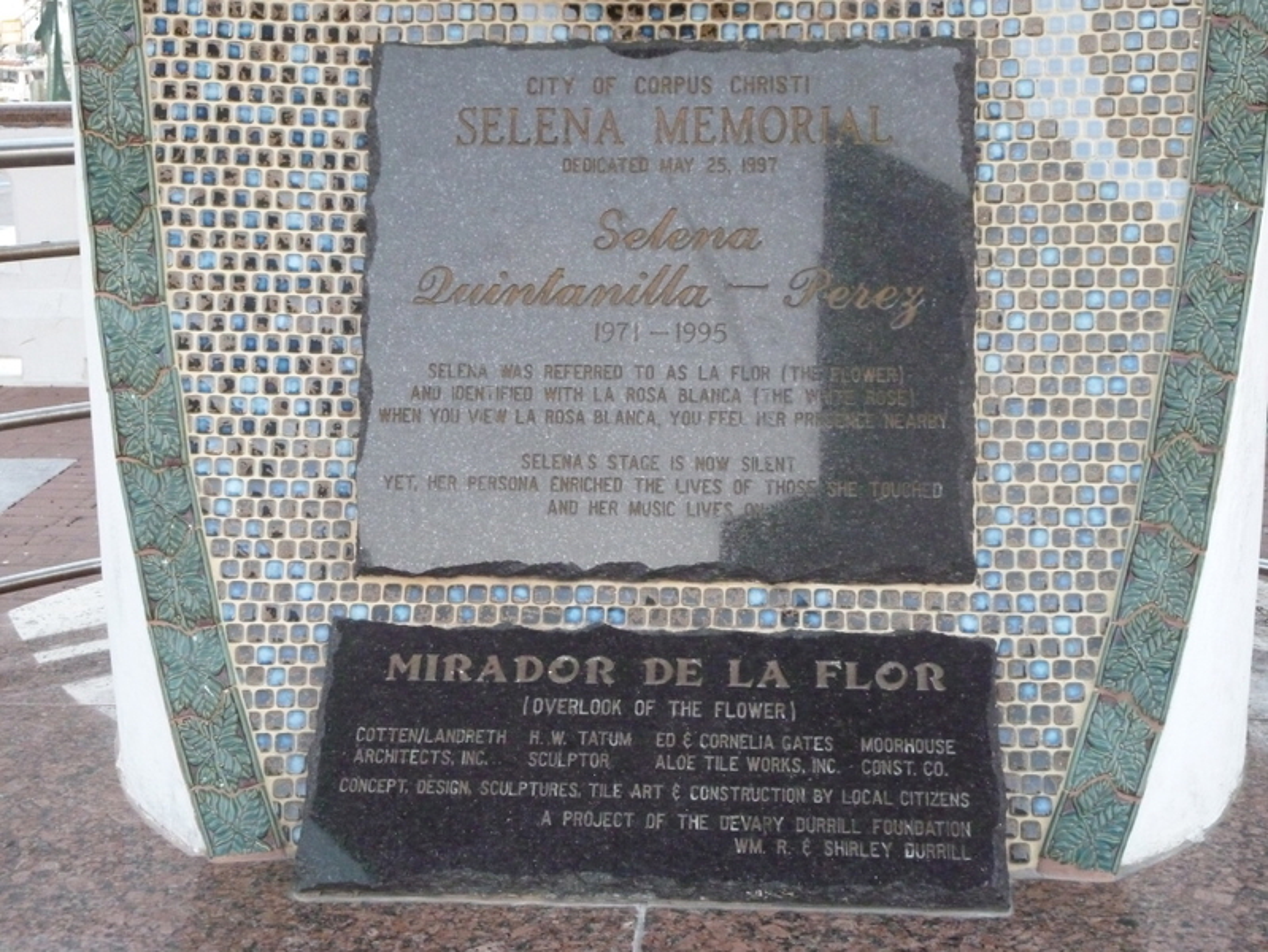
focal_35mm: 51
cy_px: 476
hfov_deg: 37.5
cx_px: 634
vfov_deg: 28.6
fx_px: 1869
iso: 800
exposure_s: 1/50
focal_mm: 9.1
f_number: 4.4
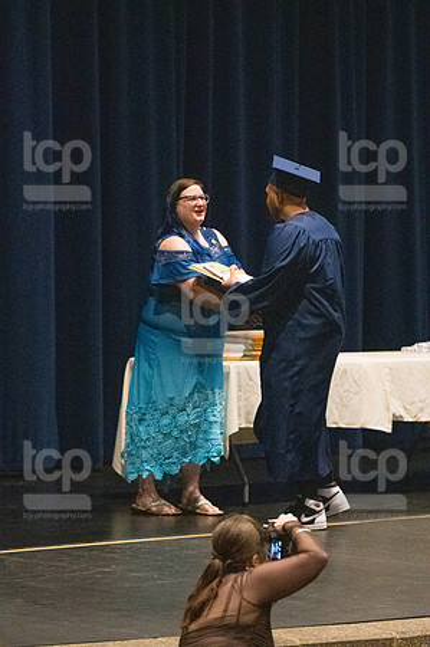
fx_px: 2819
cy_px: 324
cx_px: 215
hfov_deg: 8.7
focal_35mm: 157
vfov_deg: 13.1
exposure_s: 1/400
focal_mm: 105
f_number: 3.2
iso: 10000
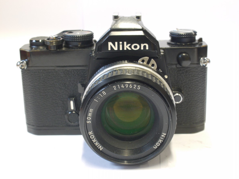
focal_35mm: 61
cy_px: 90
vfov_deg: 24.0
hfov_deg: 31.7
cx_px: 121
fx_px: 421
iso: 400
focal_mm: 30
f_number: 9
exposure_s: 1/4
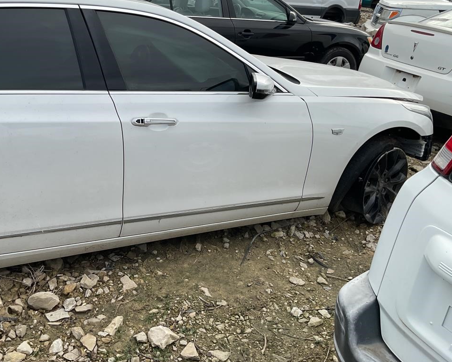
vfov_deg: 39.1
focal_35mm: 38
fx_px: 508
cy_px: 151
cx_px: 176
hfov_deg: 47.6
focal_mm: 3
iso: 16
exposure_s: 1/635
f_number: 1.8
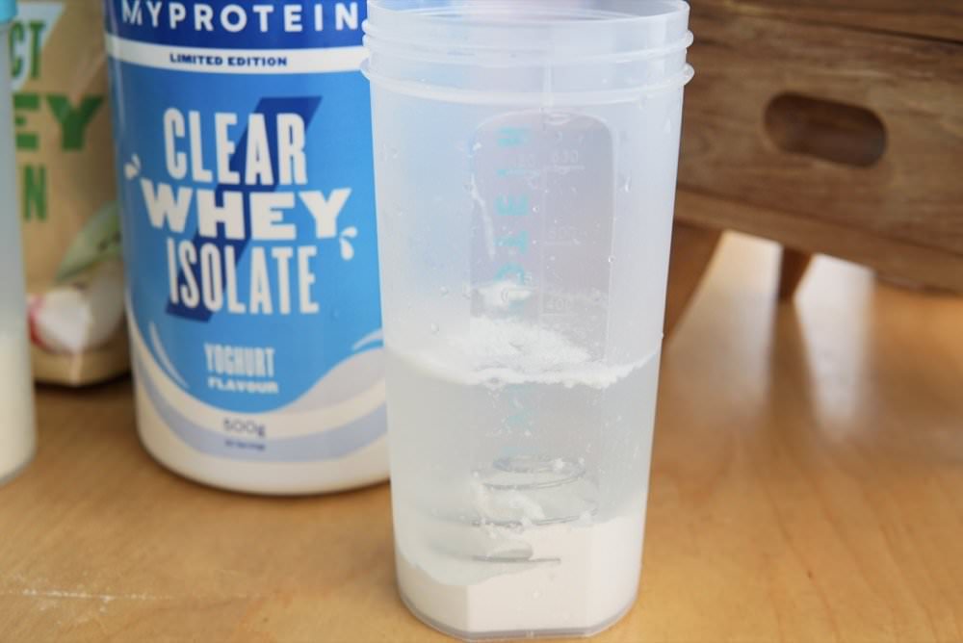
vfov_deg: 29.9
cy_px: 322
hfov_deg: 43.6
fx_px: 1204
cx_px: 482
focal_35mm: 45
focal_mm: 30
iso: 160
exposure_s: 1/60
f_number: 4
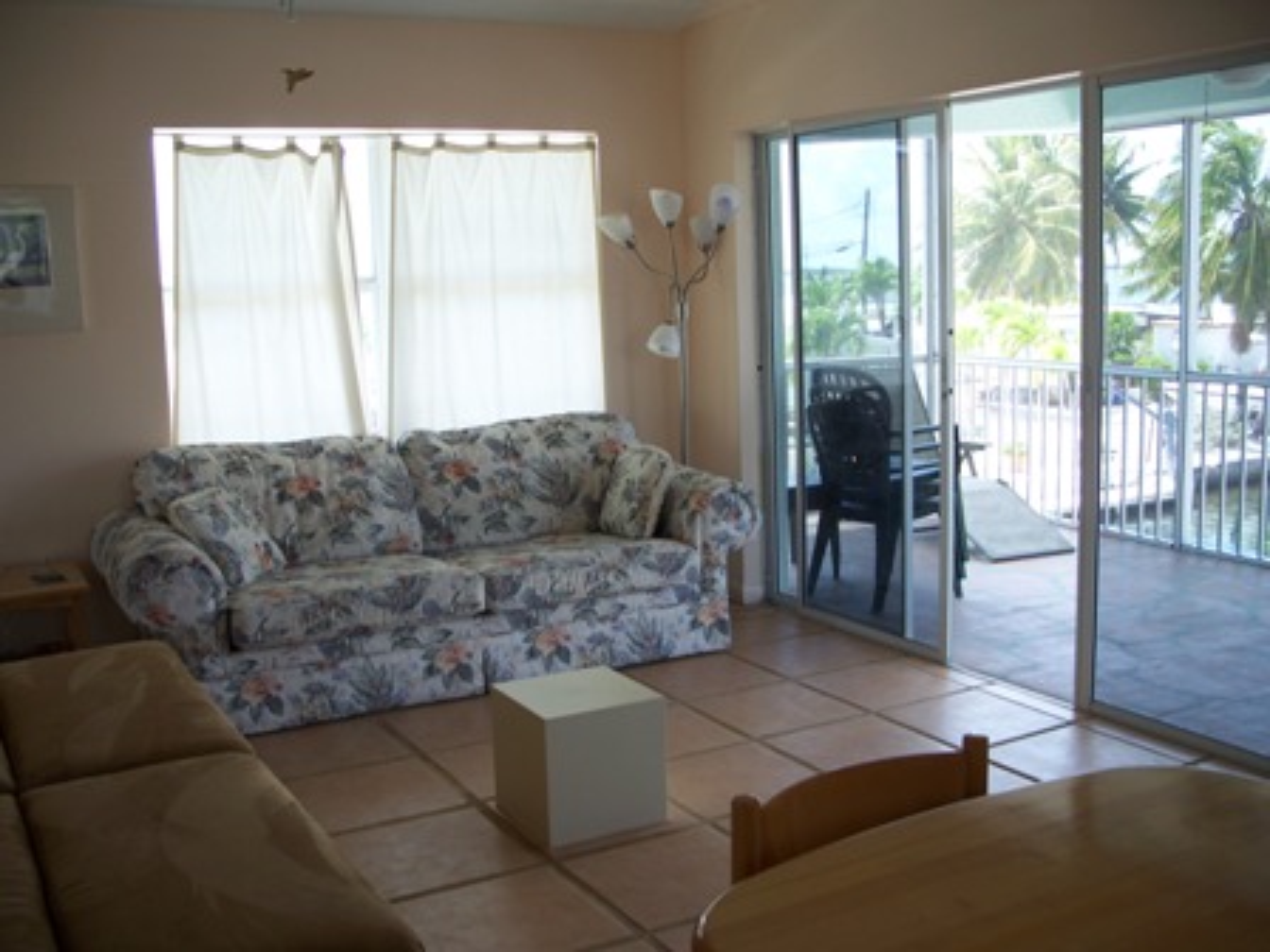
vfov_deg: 38.7
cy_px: 476
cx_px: 635
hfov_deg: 50.1
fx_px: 1357
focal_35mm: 37
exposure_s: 1/60
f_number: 2.8
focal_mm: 7.8
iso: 64
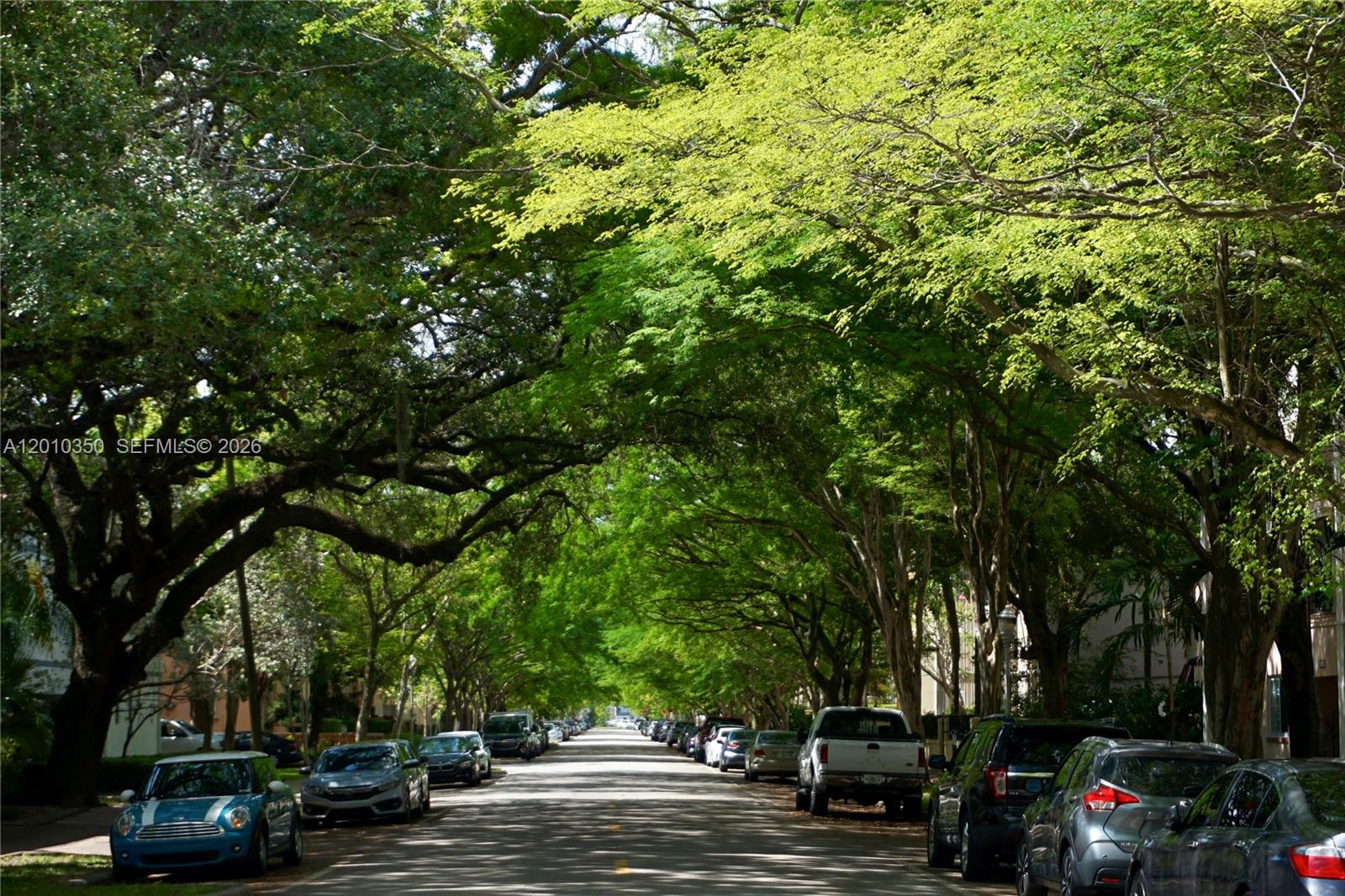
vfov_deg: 18.2
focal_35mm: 75
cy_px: 448
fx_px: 2801
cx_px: 672
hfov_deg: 27.0
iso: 100
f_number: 5.6
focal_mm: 50
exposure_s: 1/400
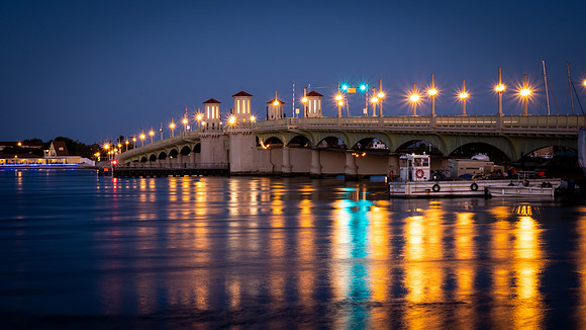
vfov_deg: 14.6
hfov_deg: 25.7
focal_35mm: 83
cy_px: 165
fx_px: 1286
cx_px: 293
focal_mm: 38
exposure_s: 5
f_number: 16
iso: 400
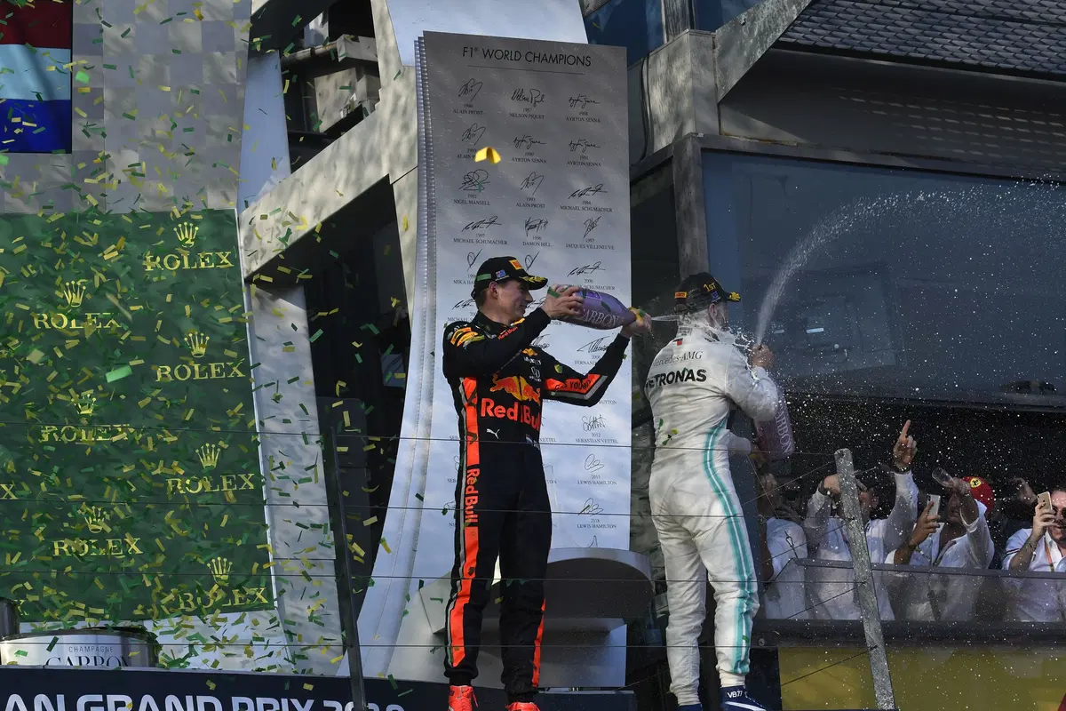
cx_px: 533
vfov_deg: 11.4
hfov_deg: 17.1
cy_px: 356
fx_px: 3553
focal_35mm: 120
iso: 800
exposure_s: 1/1250
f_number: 9
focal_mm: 80
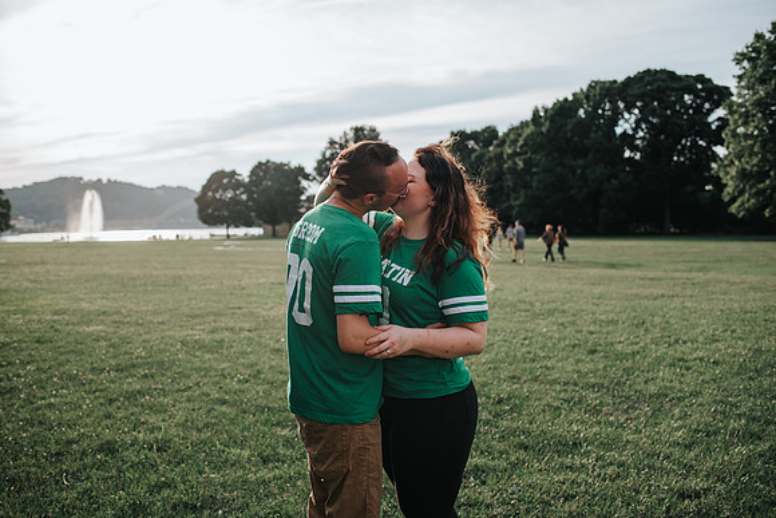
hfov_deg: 54.4
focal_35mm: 35
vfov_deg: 37.9
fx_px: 755
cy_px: 259
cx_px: 388
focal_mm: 35
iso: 100
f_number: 3.2
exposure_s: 1/1000
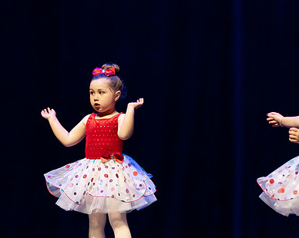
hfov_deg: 6.7
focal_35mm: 288
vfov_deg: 5.4
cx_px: 88
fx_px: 2547
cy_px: 146
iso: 3200
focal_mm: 150
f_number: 2.8
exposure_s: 1/640
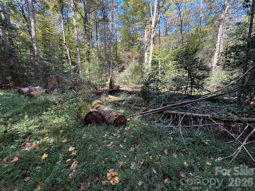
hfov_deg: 102.1
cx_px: 128
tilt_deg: -5.1
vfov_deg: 85.7
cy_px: 96
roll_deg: +1.5
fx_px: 103
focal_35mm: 14
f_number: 2.2
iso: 80
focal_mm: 2.22
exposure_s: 1/99
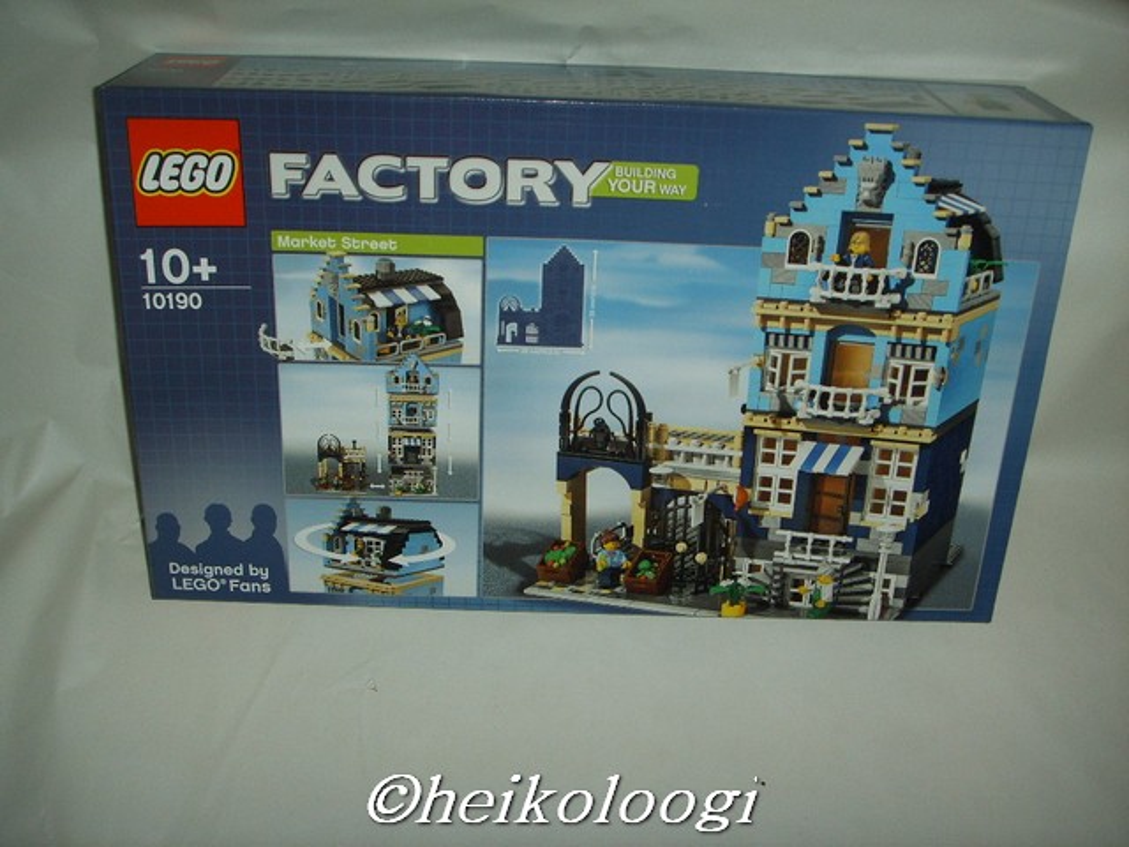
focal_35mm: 39
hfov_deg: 47.9
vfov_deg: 36.8
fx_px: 1272
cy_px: 424
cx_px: 564
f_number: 3.5
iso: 100
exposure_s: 1/45
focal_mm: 6.6
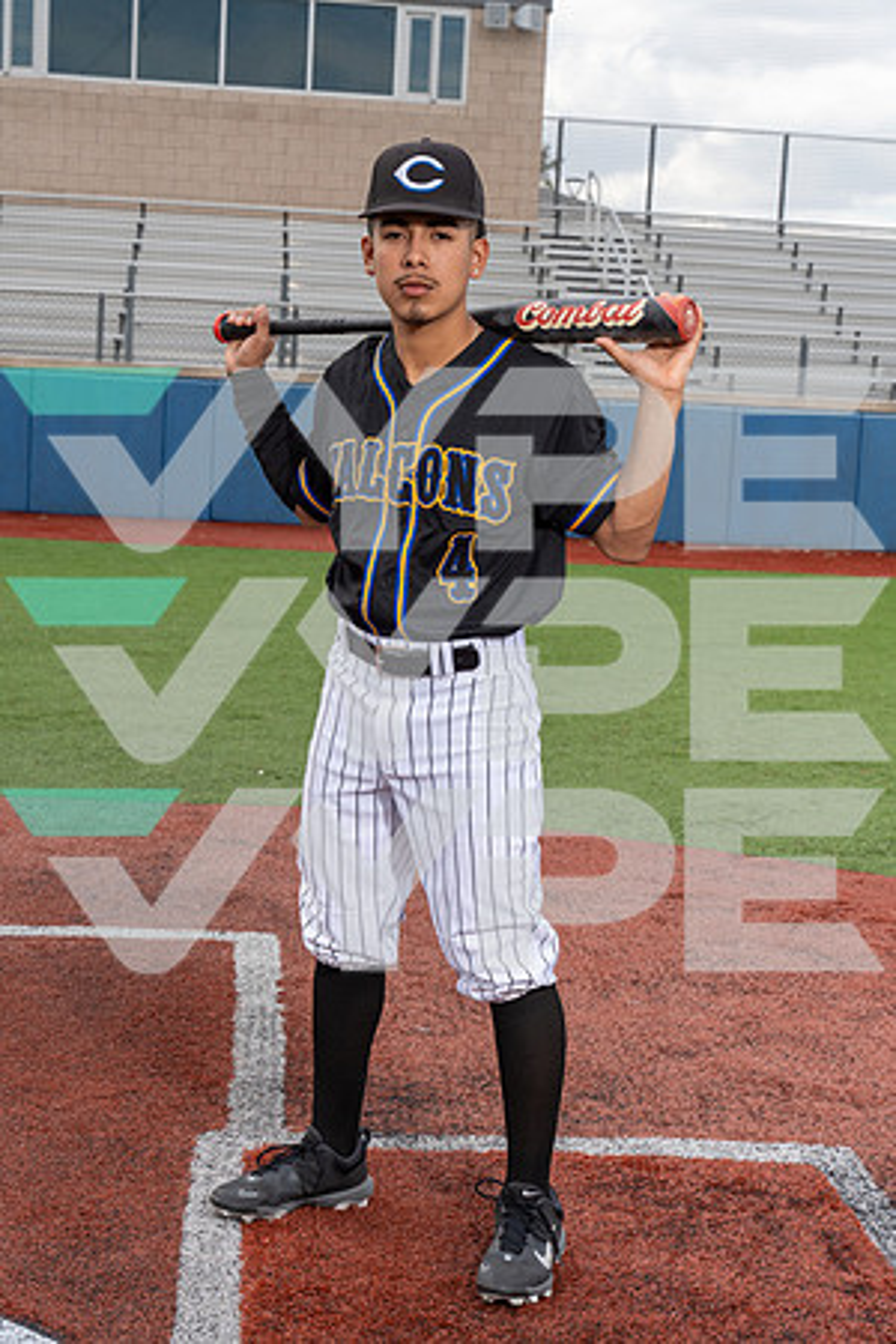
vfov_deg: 32.9
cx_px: 448
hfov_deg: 22.3
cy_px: 672
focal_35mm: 61
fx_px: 2277
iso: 100
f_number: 8
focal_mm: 61
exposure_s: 1/250
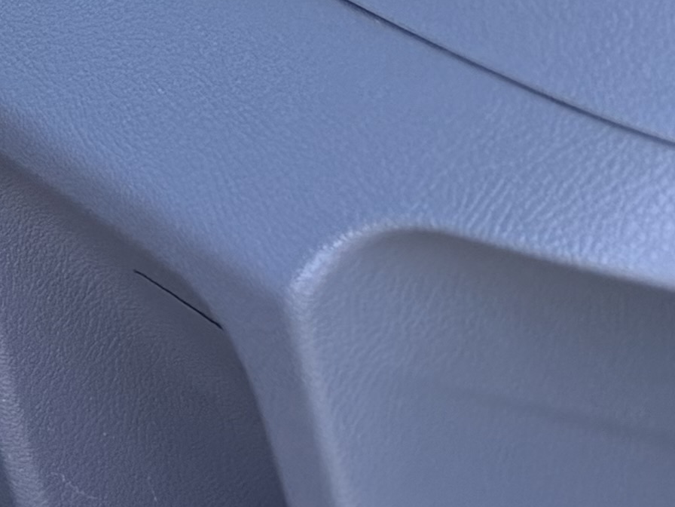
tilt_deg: -11.2
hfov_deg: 9.7
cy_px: -573
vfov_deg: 9.0
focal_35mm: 153
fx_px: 2983
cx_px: -1392
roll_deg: -1.6
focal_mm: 6.76
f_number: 1.78
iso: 100
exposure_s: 1/517
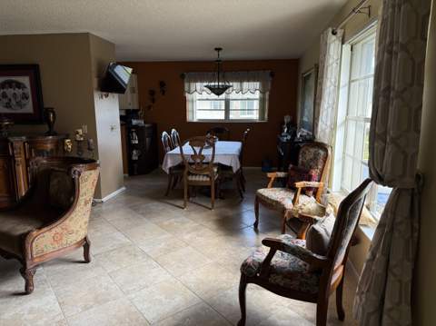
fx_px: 302
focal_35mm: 24
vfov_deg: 56.7
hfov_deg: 71.7
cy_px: 163
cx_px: 218
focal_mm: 6.76
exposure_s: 1/124
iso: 125
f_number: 1.78
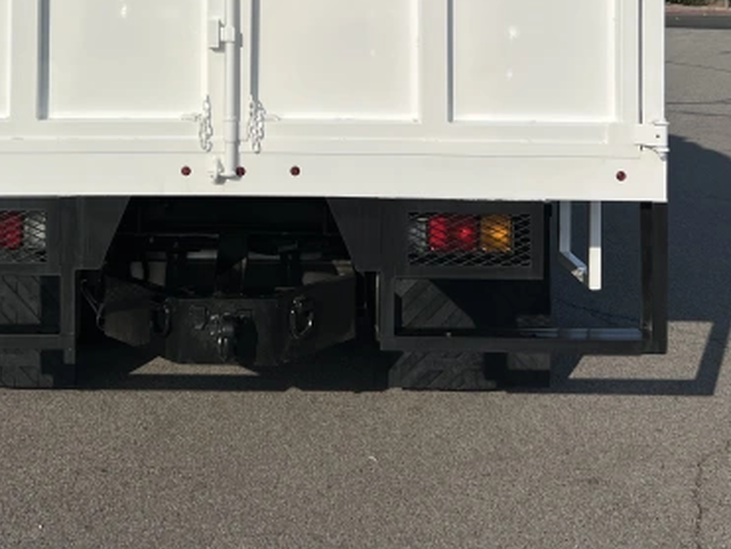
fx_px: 1184
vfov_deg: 24.6
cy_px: -37
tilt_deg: +1.5
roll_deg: +0.4
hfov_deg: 33.9
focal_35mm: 56
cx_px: 229
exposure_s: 1/12658
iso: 50
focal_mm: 5.7
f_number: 1.5
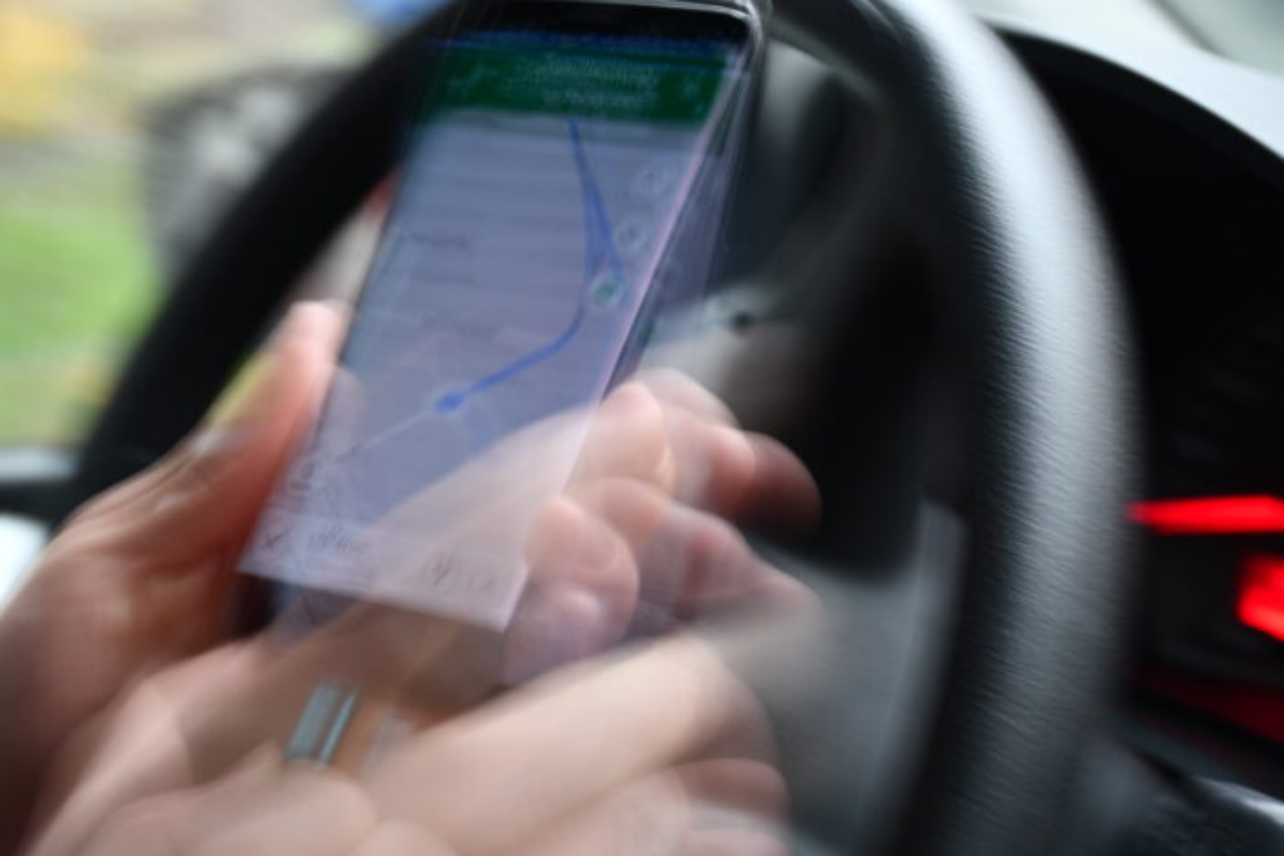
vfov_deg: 16.3
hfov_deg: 24.2
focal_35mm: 84
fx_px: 2996
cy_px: 428
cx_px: 642
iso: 100
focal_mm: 56
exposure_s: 1
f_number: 4.8
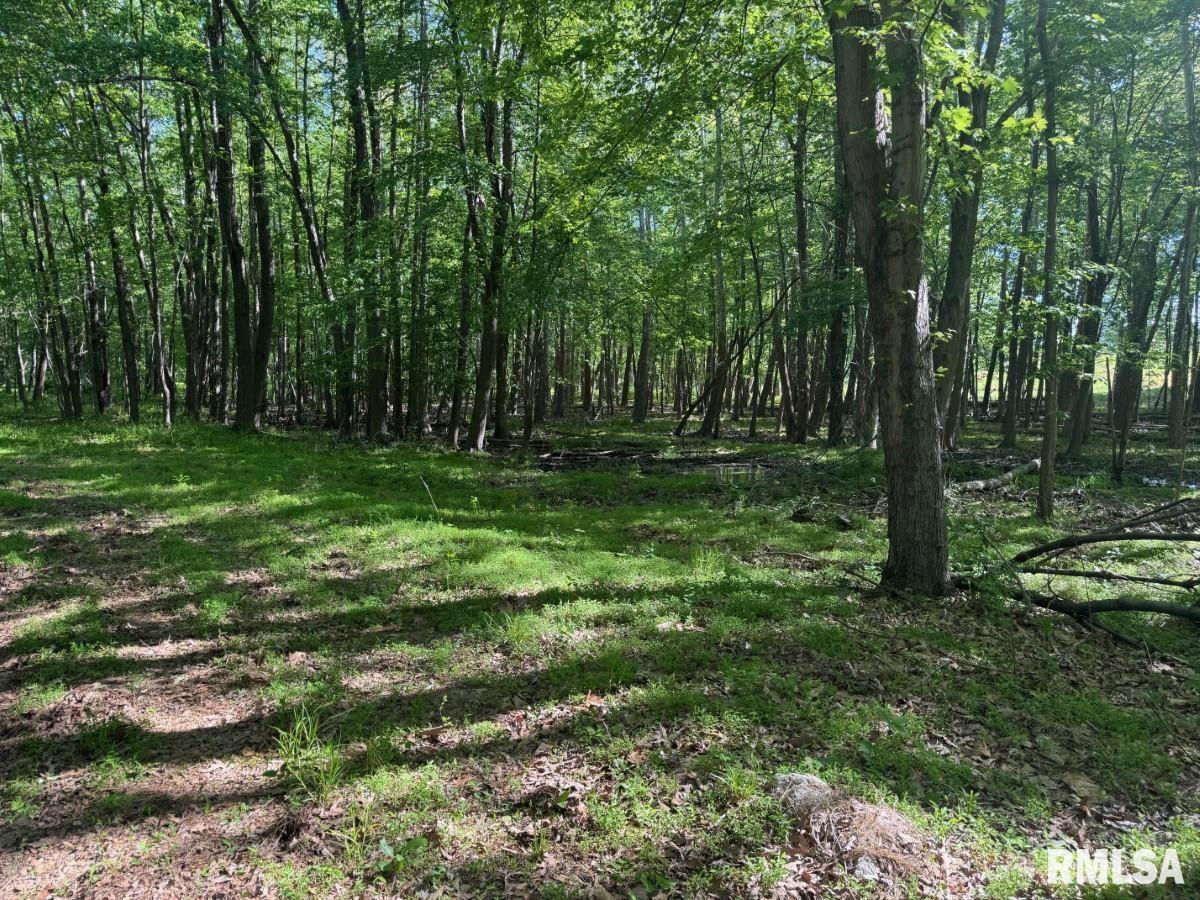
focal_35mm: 24
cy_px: 450
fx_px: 832
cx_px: 600
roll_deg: -0.2
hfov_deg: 71.6
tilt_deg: -5.1
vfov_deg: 56.8
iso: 64
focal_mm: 6.76
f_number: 1.78
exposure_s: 1/205
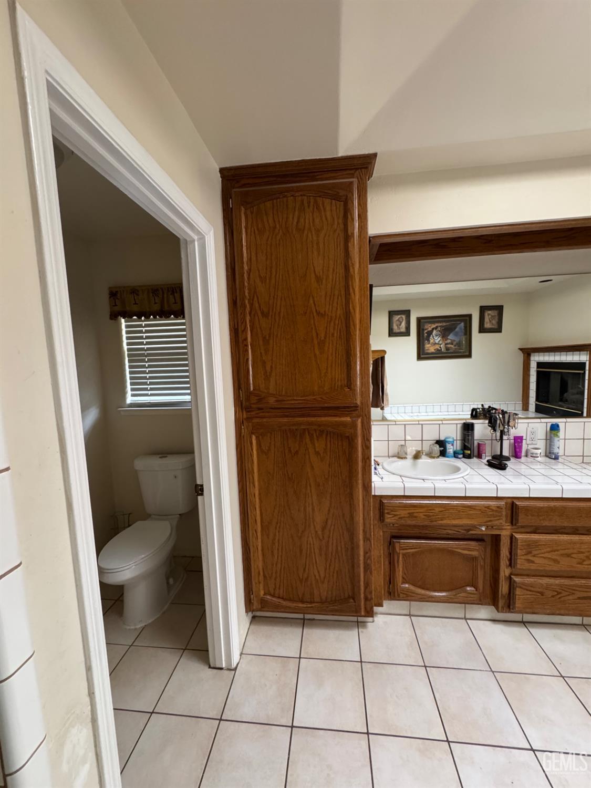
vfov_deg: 102.1
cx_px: 296
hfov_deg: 85.7
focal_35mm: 14
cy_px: 394
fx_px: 319
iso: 320
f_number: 2.2
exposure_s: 1/60
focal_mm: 2.22
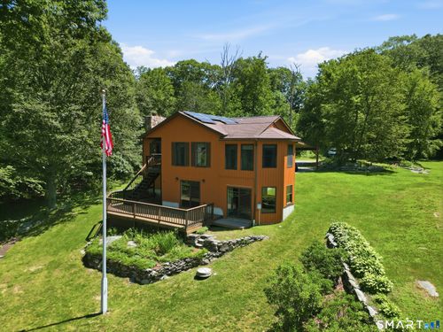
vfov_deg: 56.8
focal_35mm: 24
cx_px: 222
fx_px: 307
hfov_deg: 71.6
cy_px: 166
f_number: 1.7
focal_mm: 6.7
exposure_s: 1/1600
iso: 110
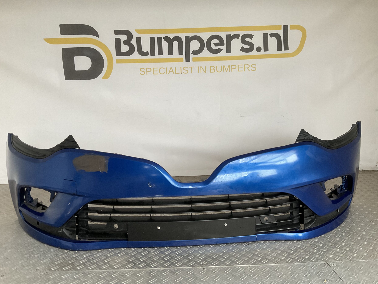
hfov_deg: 60.0
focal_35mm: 30
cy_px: 147
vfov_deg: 46.8
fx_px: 328
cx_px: 187
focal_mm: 3
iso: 100
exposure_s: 1/60
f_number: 1.8
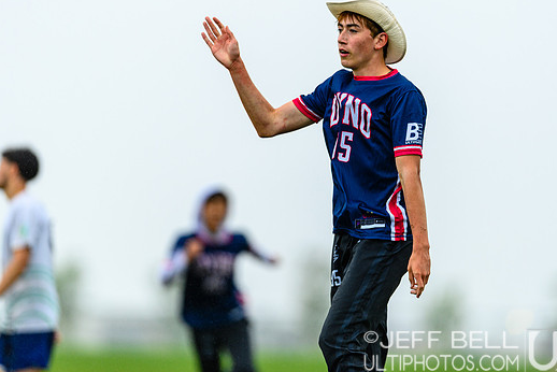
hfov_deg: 4.6
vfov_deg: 3.1
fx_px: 6935
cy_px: 176
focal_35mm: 448
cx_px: 292
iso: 400
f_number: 3.2
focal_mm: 400
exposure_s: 1/1250
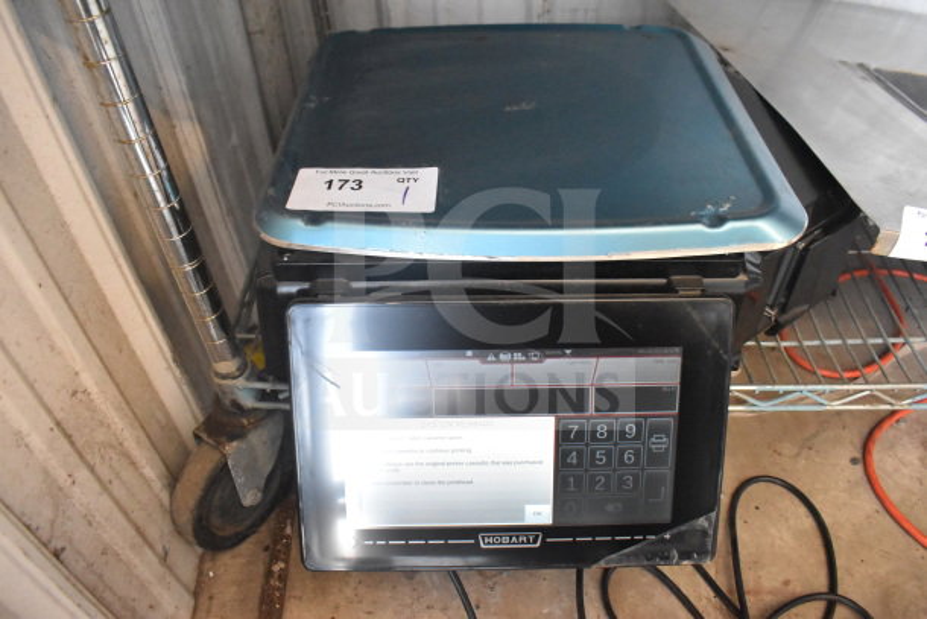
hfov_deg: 67.4
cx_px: 464
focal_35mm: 27
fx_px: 695
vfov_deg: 48.0
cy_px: 310
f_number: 6.3
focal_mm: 18
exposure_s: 1/160
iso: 6400
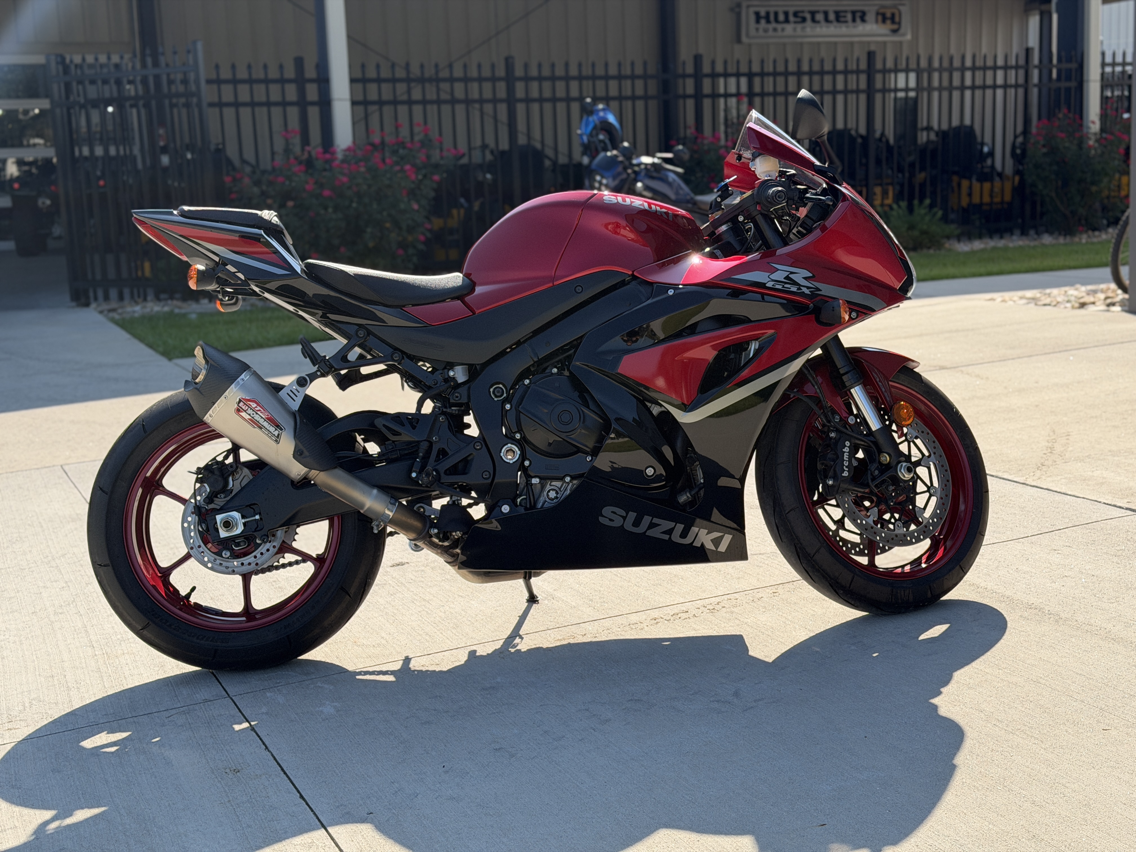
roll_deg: +2.4
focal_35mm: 48
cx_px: 568
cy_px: 426
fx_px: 1575
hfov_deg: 39.7
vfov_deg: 30.3
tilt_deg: -8.9
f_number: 1.78
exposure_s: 1/3096
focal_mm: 6.76
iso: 80
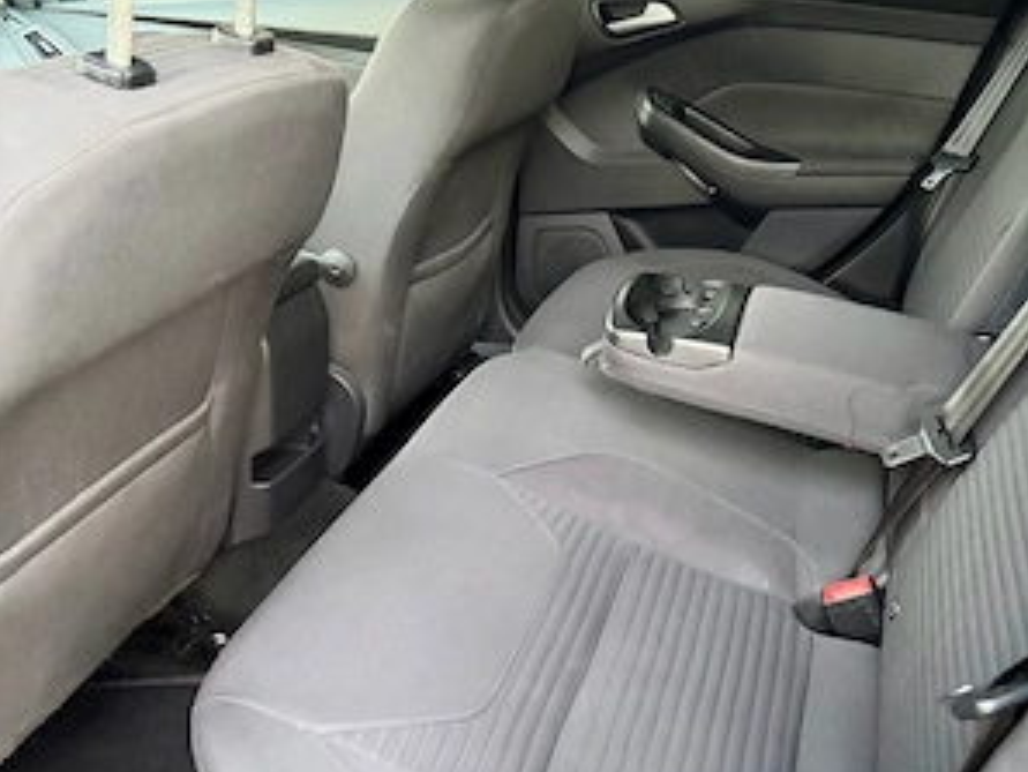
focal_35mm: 35
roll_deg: +2.1
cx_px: 512
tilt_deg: -22.5
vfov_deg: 40.7
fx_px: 1040
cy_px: 374
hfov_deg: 52.6
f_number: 1.6
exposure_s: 1/17
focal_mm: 5.96
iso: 1250
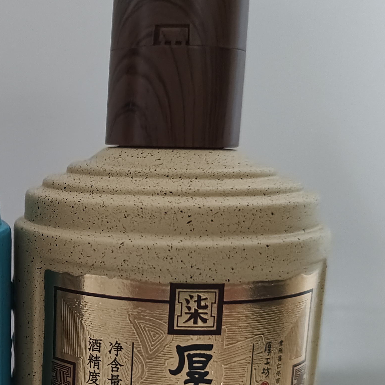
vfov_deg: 29.9
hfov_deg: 28.6
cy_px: 301
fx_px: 705
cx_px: -3
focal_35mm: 56
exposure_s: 1/20
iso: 4253
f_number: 1.88
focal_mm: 5.56
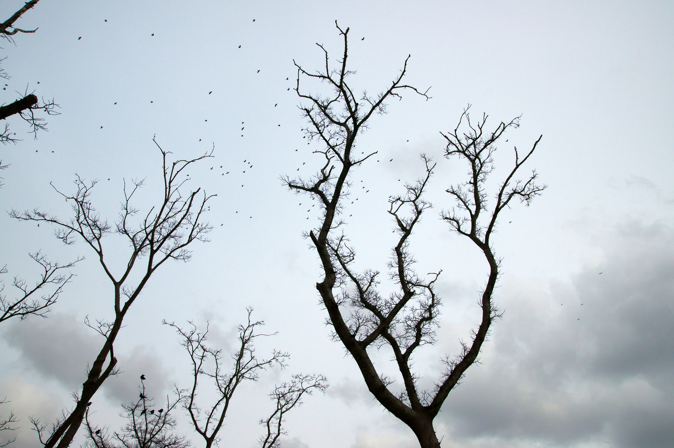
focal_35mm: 26
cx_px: 337
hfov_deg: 70.5
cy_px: 224
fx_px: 477
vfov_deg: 50.3
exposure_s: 1/400
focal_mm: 17
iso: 200
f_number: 10
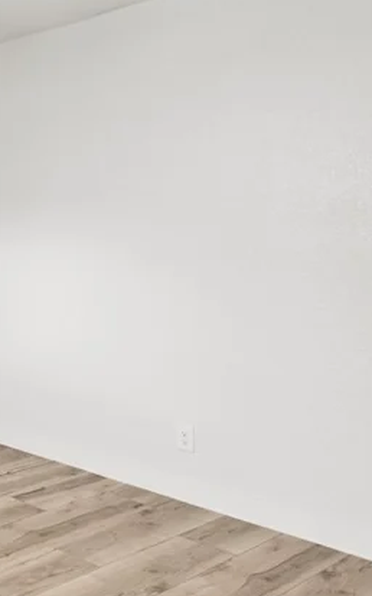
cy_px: 245
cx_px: -241
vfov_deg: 46.0
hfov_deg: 22.3
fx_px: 698
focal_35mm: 43
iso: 400
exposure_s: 1/4
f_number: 8
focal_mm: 17
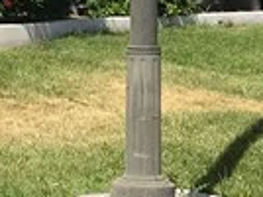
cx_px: -247
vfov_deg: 6.6
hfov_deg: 8.5
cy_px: 0
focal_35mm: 222
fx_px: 1684
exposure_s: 1/1789
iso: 25
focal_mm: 4.15
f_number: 2.2
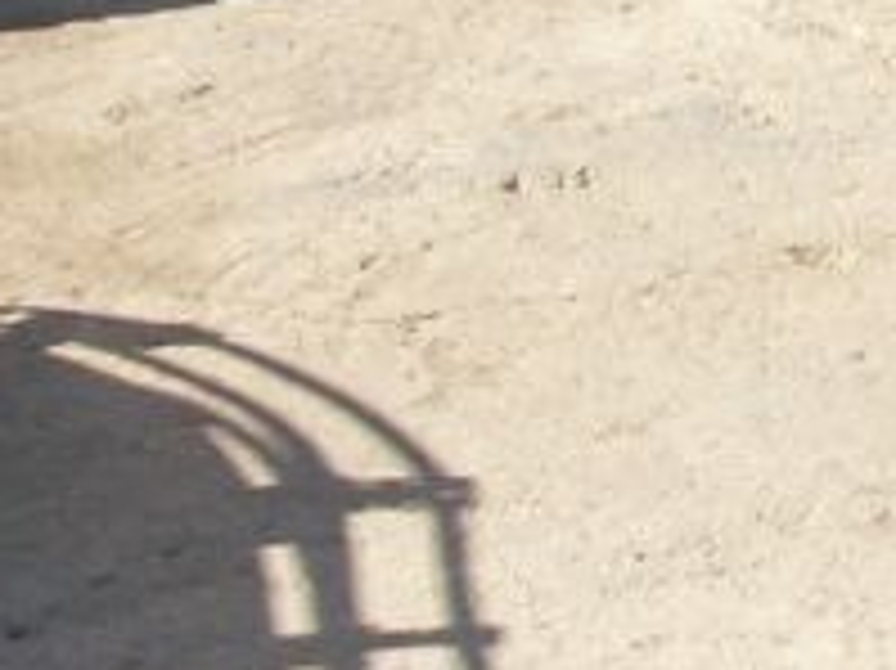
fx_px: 4268
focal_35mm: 165
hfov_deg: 11.2
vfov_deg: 8.8
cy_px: -229
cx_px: 1585
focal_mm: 5.7
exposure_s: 1/100
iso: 80
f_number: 8.8
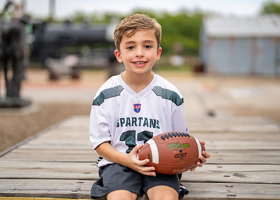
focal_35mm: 57
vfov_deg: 24.7
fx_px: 456
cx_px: 140
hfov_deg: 34.1
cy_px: 93
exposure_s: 1/2500
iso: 200
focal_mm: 50
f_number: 1.2
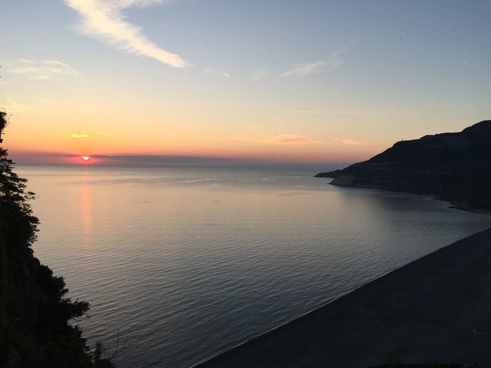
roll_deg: -1.8
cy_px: 184
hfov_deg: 61.7
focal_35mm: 29
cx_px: 246
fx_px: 411
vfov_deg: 48.2
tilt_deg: -2.5
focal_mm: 4.15
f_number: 2.2
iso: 32
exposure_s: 1/534
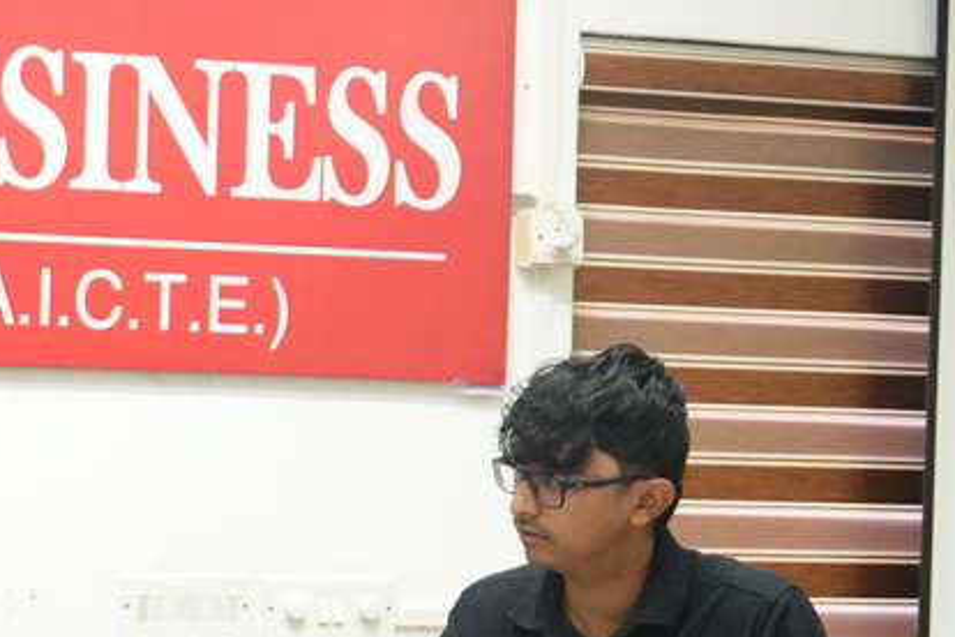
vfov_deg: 11.5
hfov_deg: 16.3
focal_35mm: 117
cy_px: 755
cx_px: -369
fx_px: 3104
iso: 2000
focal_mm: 28
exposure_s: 1/100
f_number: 2.8
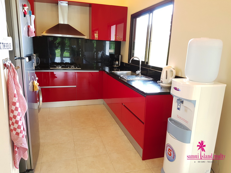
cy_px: 86
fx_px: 174
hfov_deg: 67.3
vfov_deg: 53.1
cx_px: 116
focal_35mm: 26
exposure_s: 1/25
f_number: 1.7
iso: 160
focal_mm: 4.2
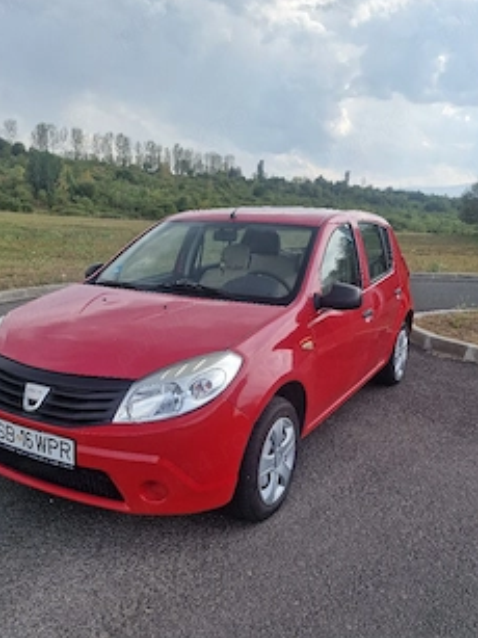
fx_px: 553
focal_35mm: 30
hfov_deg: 46.7
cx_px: 222
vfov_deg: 59.9
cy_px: 343
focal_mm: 6.4
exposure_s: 1/500
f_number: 1.8
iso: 50
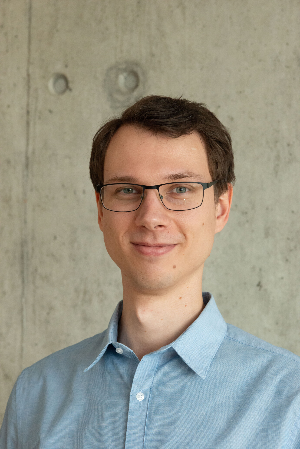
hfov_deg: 13.7
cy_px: 224
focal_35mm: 100
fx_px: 1249
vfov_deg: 20.4
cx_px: 150
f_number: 9
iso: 4000
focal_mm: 100
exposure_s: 1/125
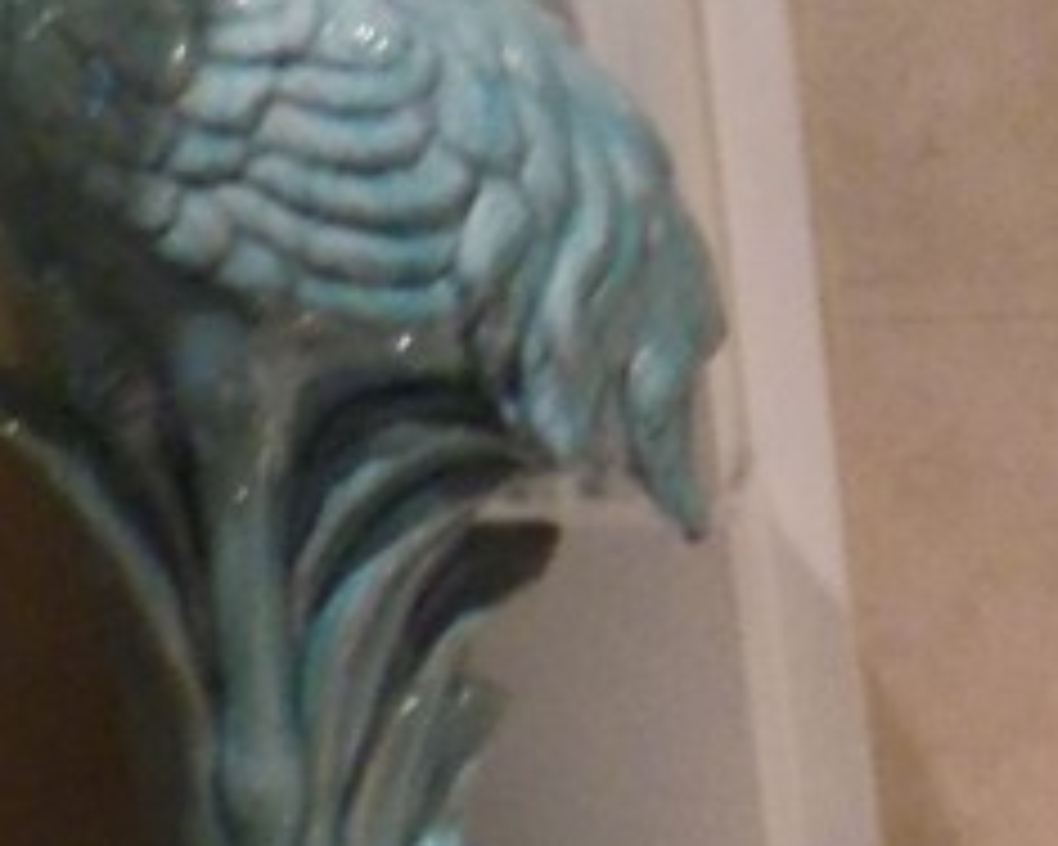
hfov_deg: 10.8
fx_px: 4791
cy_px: -639
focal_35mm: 153
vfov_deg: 9.6
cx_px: 2481
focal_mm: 4
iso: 250
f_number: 3.1
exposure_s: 1/30
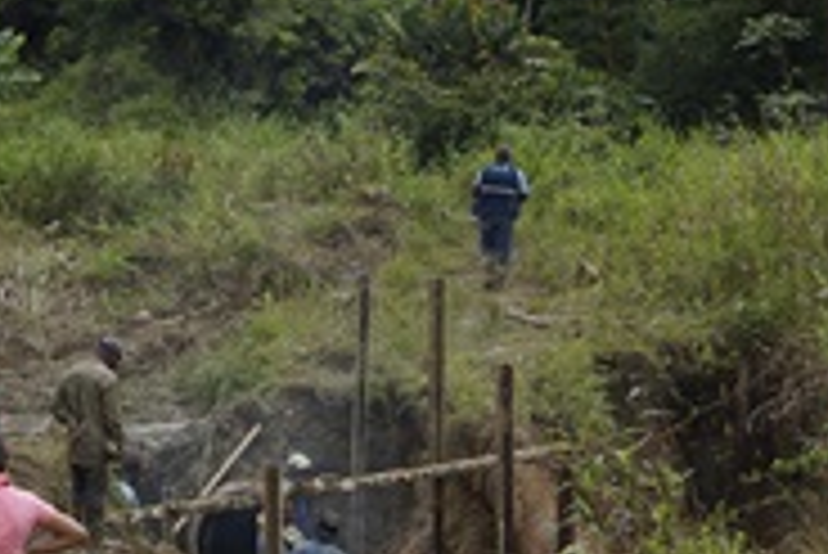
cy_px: 531
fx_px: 2923
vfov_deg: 10.7
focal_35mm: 127
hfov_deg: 15.7
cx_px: -63
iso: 100
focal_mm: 26
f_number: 4
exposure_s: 1/500
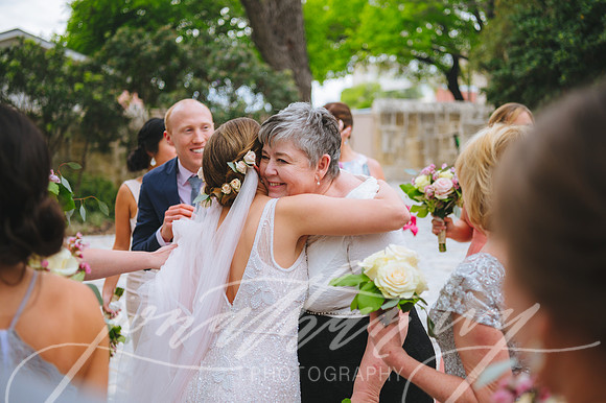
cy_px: 202
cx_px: 303
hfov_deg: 39.6
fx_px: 841
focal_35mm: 50
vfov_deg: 27.0
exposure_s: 1/1600
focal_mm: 50
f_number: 2.8
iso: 400
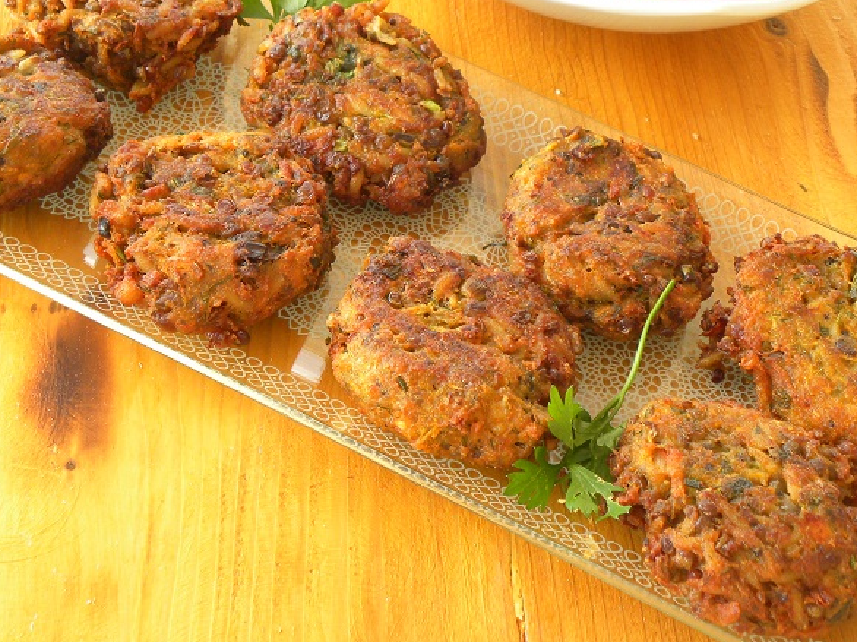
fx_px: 1757
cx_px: 399
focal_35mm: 71
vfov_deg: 20.6
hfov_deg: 27.4
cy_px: 208
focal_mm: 9.2
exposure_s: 1/81.7
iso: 64
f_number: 3.5
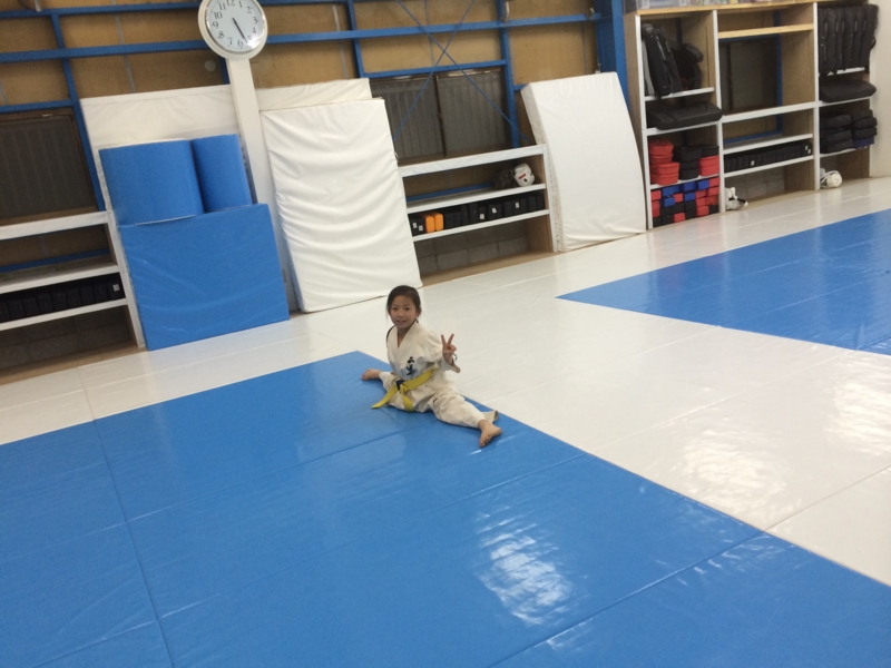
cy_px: 334
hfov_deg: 60.0
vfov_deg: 46.8
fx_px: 772
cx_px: 446
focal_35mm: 30
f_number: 2.2
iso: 50
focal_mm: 4.12
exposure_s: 1/40
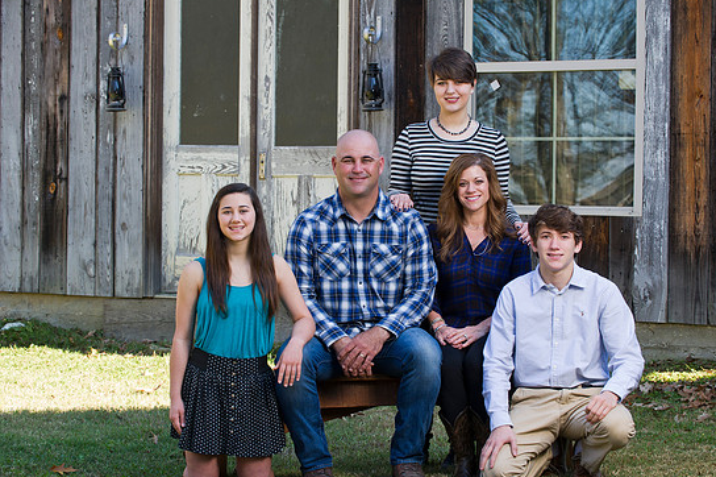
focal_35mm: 96
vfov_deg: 14.2
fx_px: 1908
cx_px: 371
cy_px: 245
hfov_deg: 21.3
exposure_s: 1/125
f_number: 6.3
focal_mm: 90
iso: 400
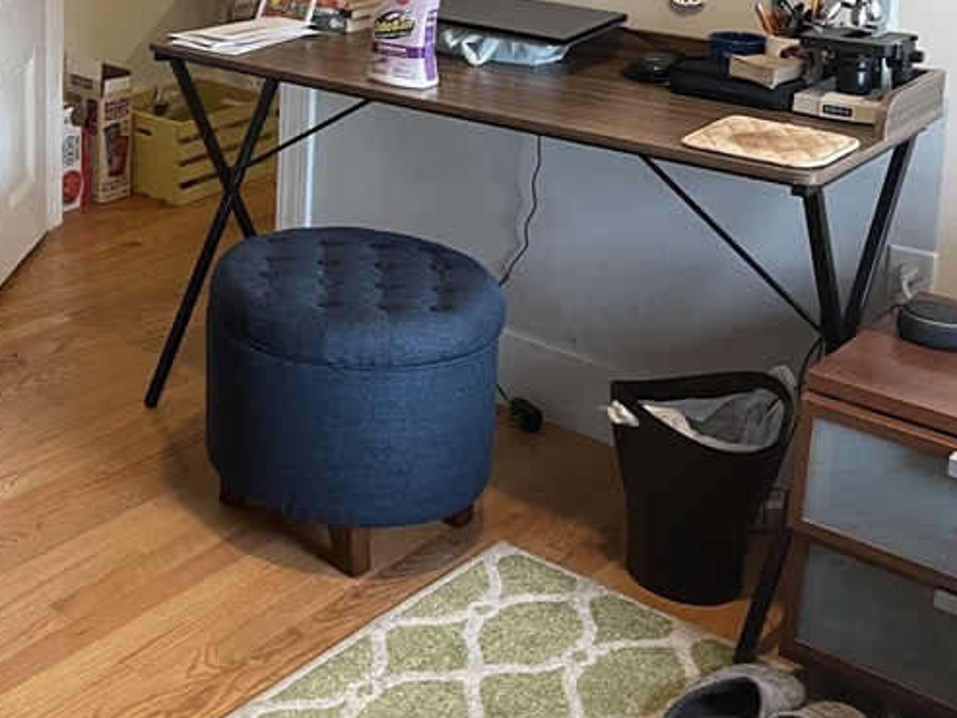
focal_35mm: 54
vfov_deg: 26.0
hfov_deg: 32.7
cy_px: 43
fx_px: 1493
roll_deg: +0.9
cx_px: 2
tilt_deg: -12.0
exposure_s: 1/40
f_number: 1.6
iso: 320
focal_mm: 4.2
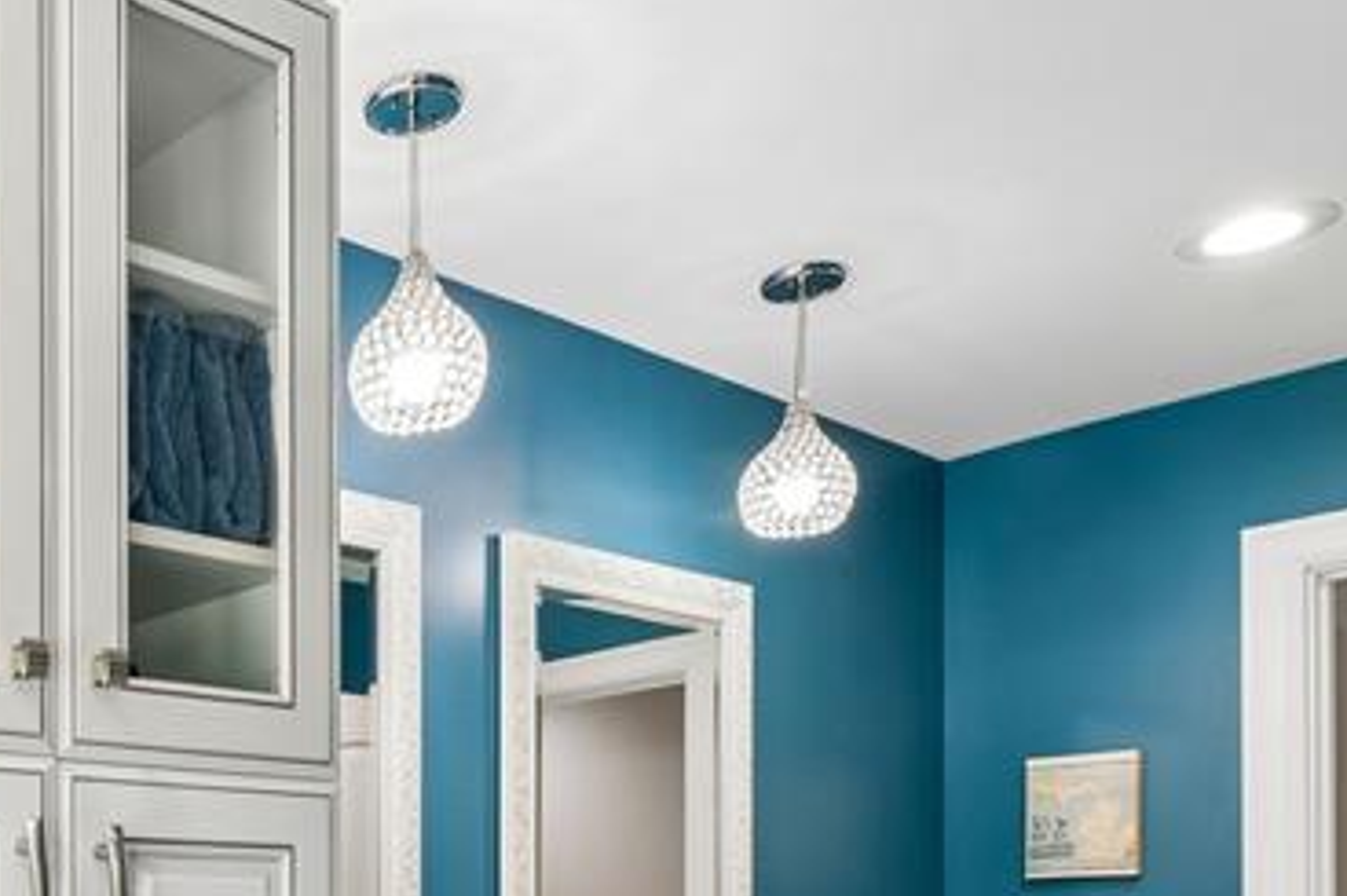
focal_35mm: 39
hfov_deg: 42.9
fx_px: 1459
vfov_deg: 31.0
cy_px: 947
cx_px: 7
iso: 400
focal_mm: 14
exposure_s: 1/8
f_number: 13
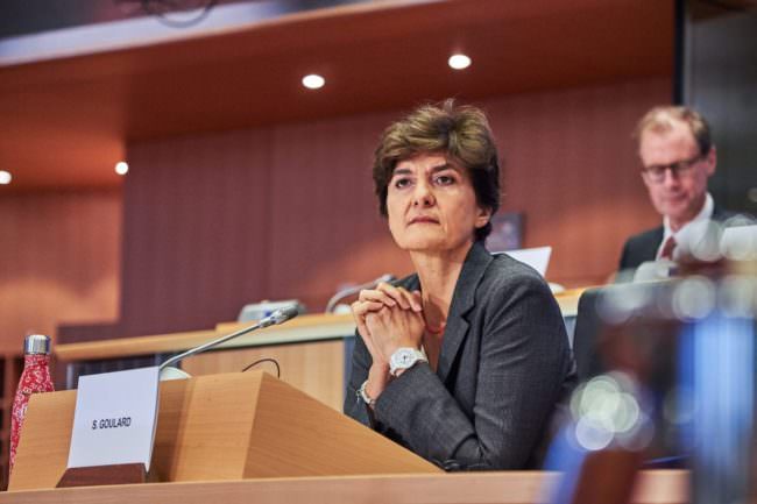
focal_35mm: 135
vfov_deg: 10.2
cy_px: 252
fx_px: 2838
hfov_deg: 15.2
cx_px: 378
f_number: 5
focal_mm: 135
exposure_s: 1/200
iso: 2500
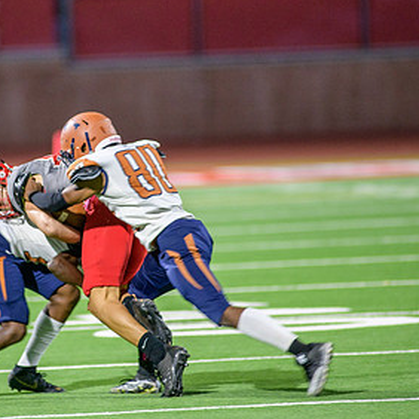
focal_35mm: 524
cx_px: 67
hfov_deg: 3.3
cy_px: 188
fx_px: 7176
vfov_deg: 3.3
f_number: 2.8
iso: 1250
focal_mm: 300
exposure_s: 1/250
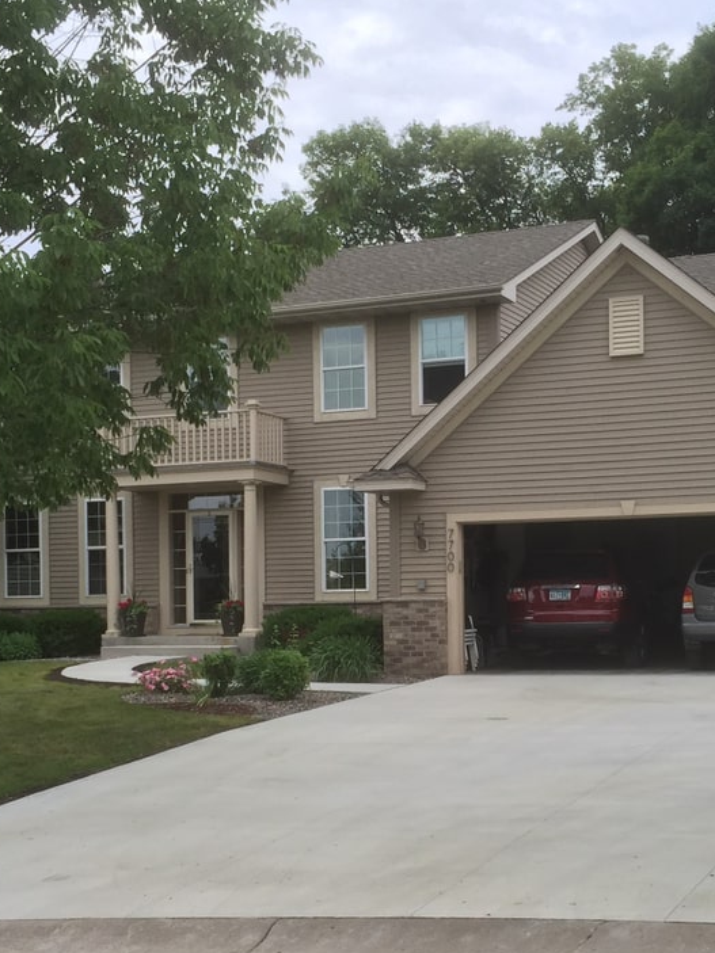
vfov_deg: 34.6
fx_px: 1515
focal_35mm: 55
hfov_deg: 26.5
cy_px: 629
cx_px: 406
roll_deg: +1.6
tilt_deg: -1.2
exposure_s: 1/648
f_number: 2.2
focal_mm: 4.15
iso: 32
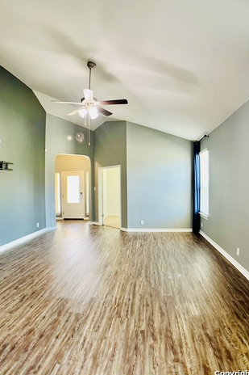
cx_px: 132
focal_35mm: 28
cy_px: 193
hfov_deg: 46.3
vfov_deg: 65.5
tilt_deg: -2.0
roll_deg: -0.8
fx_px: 291
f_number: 1.6
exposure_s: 1/60
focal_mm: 5.1
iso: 160
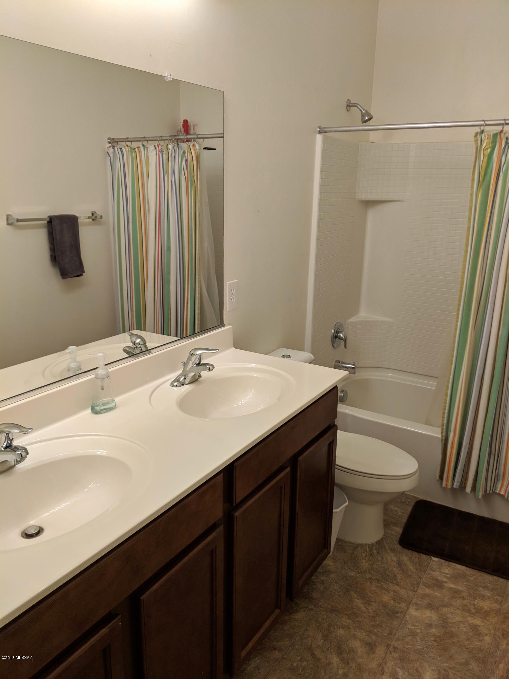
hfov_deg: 51.4
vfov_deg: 65.3
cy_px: 340
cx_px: 254
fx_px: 529
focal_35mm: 27
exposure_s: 1/125
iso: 98
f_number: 1.8
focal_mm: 4.44
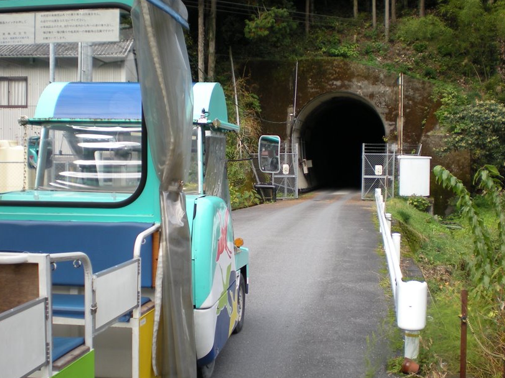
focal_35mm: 48
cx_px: 253
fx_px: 700
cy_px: 195
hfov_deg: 39.7
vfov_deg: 30.3
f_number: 3.1
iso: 64
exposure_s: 1/152
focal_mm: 6.3
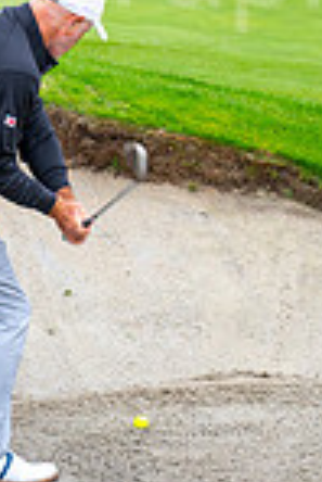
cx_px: 78
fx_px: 4885
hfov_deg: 3.8
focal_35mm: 365
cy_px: -169
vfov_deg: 5.6
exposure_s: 1/500
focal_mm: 120
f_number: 4.5
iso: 500
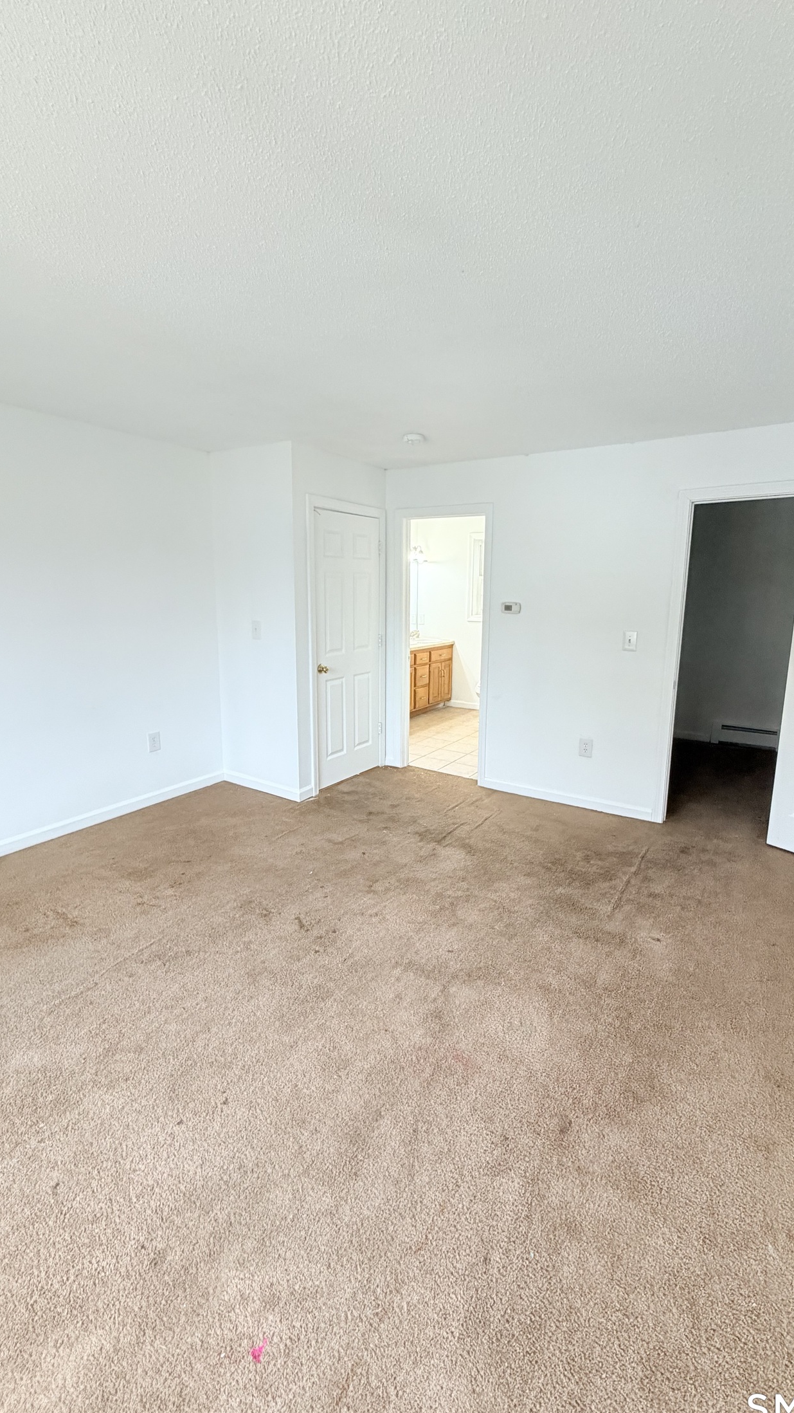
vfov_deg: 99.4
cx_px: 415
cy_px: 695
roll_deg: -0.8
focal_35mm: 16
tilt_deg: -8.2
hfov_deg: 67.0
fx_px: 599
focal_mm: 2.22
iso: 320
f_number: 2.2
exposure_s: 1/60
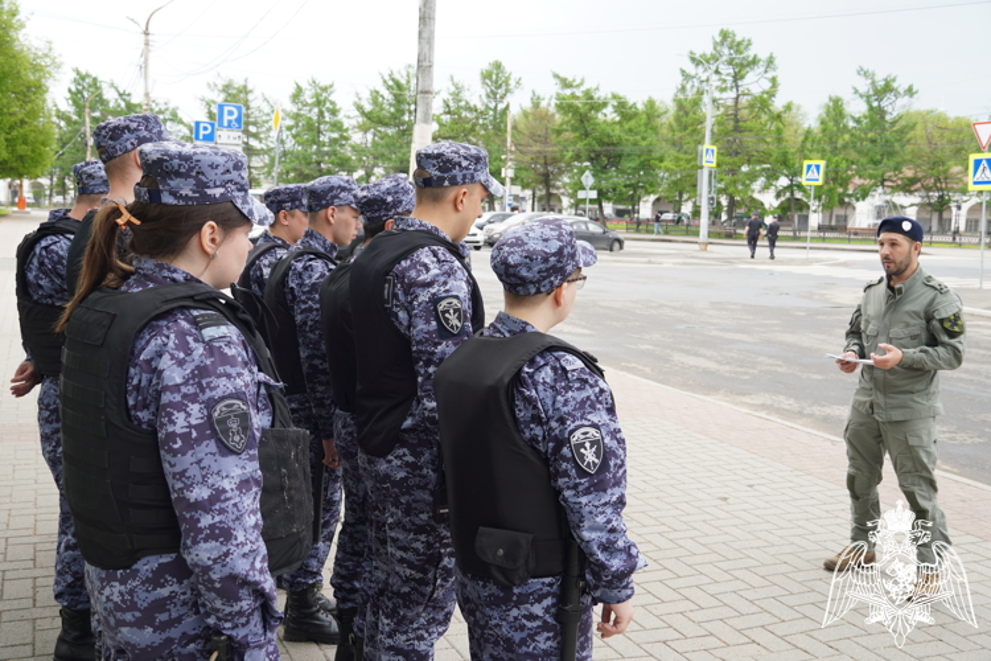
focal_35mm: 39
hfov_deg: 49.6
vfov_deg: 34.2
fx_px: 1073
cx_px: 496
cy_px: 330
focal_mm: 26
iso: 100
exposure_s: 1/100
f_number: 5
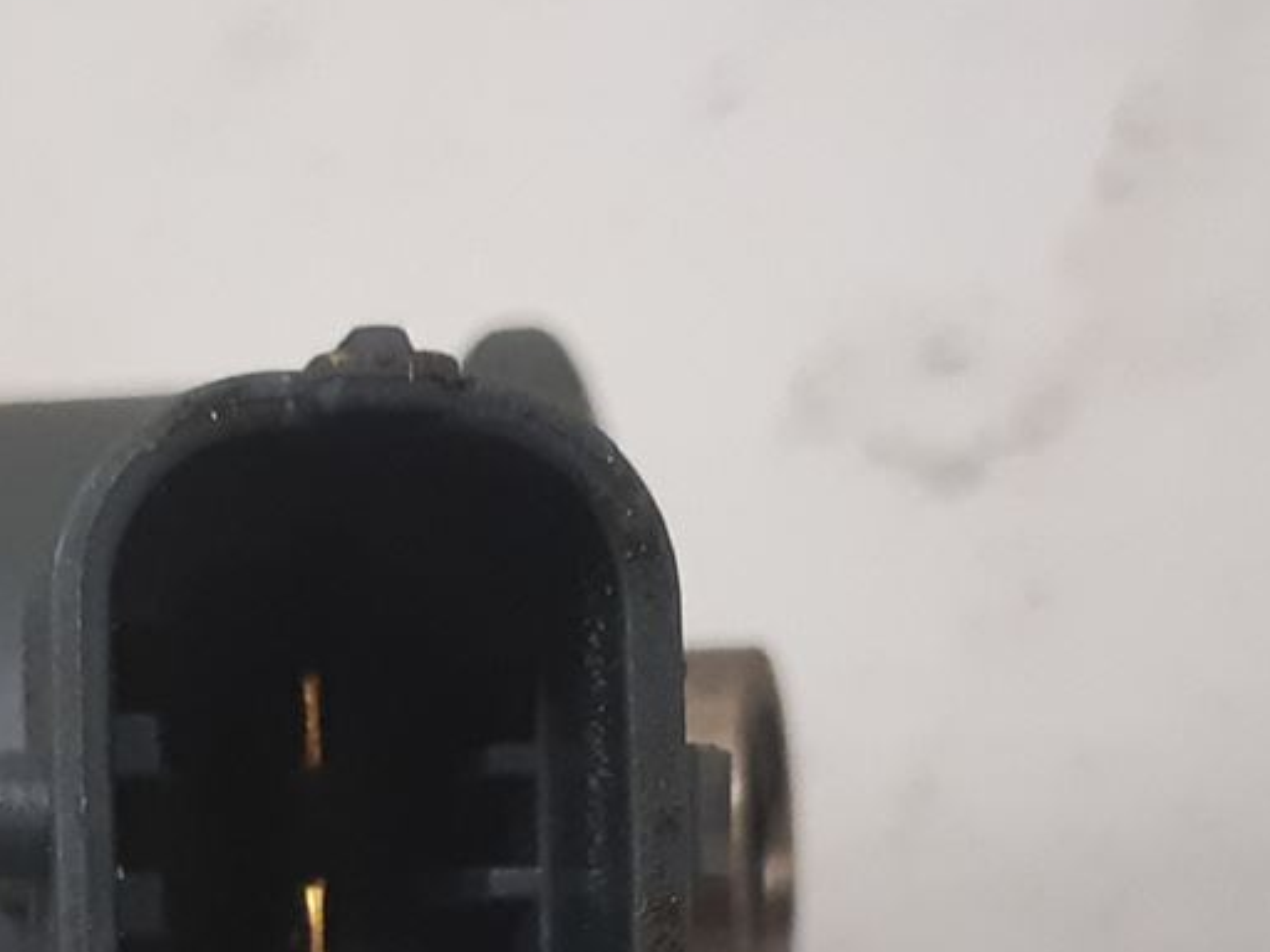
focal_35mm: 104
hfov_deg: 18.8
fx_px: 3816
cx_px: 409
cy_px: 992
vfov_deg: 14.0
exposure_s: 1/50
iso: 200
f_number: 1.7
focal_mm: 3.93
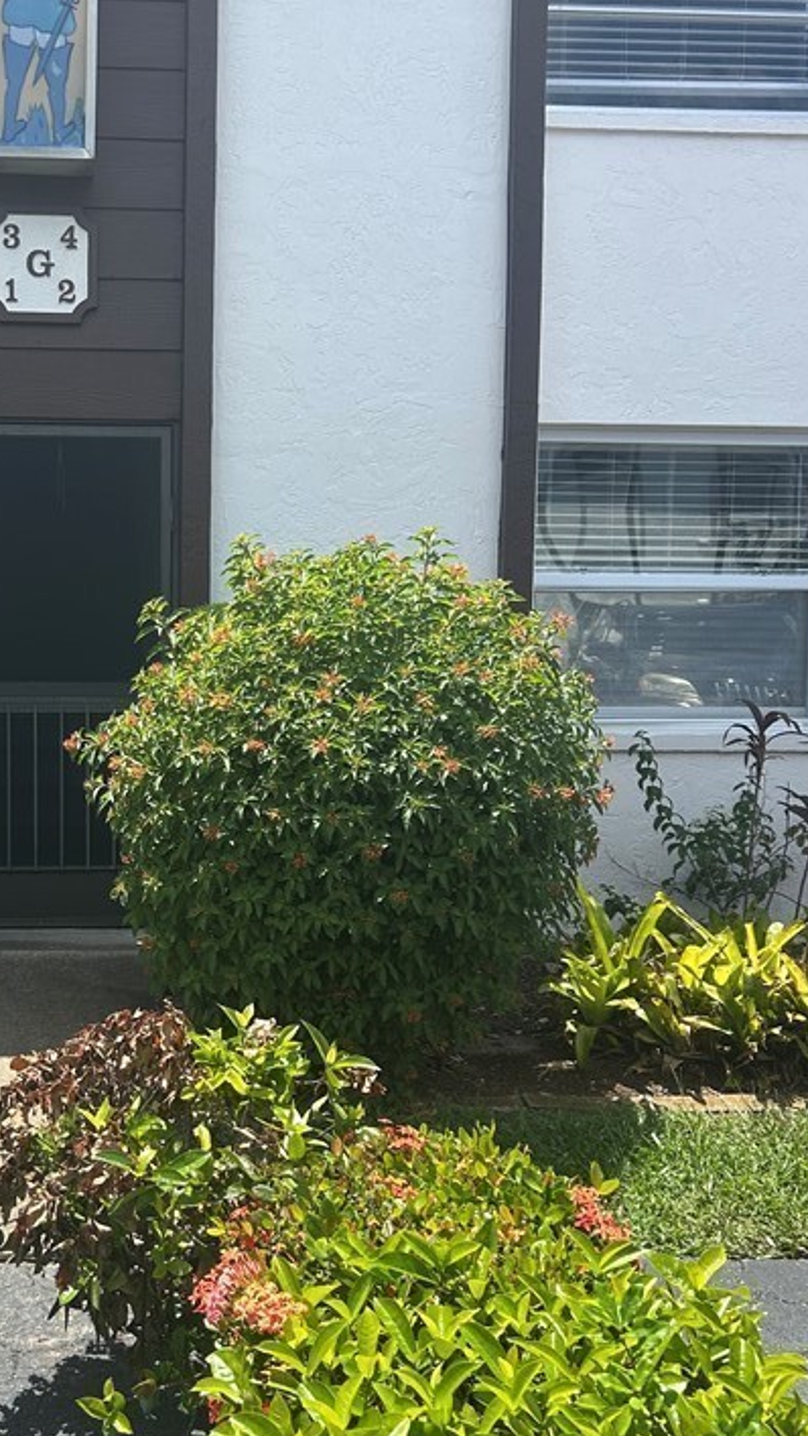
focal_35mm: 41
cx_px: 181
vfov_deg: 49.4
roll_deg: -2.2
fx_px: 1561
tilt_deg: -2.3
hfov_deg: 28.5
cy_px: 713
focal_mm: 5.7
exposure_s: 1/2208
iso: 50
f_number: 1.5
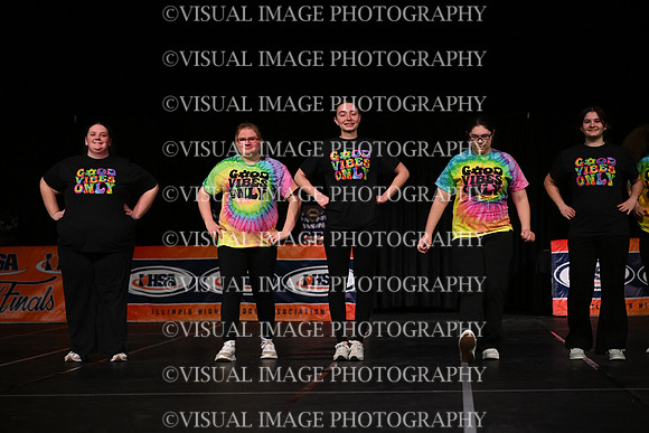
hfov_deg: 17.1
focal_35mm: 120
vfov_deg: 11.4
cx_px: 324
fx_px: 2164
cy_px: 216
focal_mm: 120
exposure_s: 1/1000
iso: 8000
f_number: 4
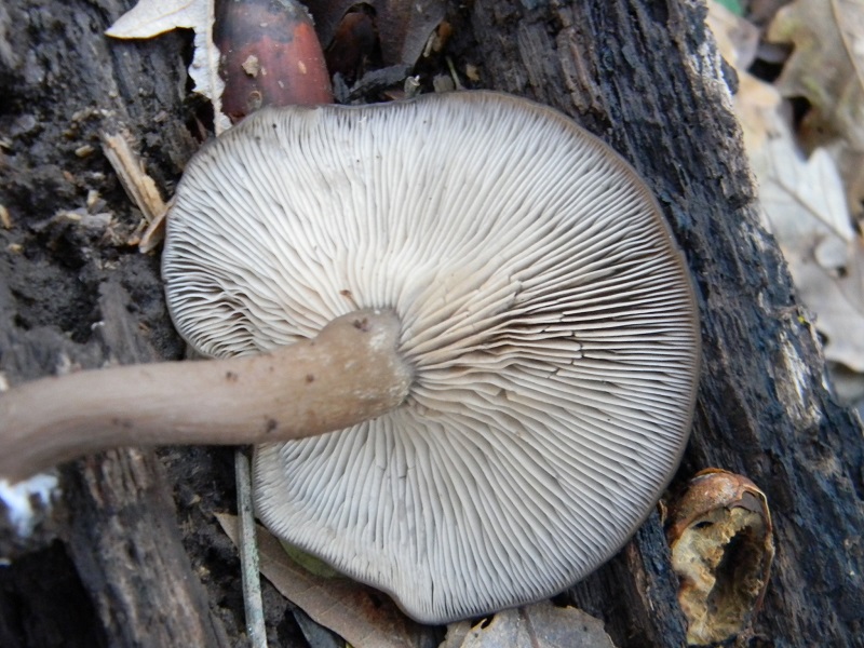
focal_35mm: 56
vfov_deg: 26.1
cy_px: 324
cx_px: 432
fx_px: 1398
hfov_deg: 34.3
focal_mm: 10.1
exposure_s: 1/16.3
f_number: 4.1
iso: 400
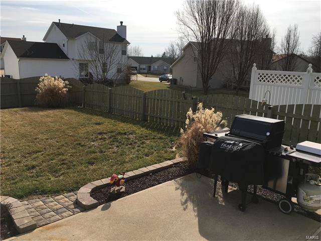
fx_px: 269
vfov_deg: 48.2
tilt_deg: -12.7
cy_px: 120
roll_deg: -2.1
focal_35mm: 29
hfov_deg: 61.7
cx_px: 160
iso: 25
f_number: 2.2
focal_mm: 4.15
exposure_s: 1/2079
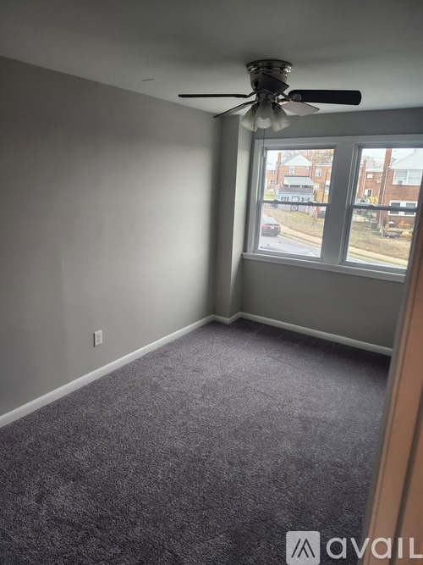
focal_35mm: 23
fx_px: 375
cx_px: 212
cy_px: 282
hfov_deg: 58.9
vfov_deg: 73.9
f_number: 1.8
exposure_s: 1/120
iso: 200
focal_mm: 5.54
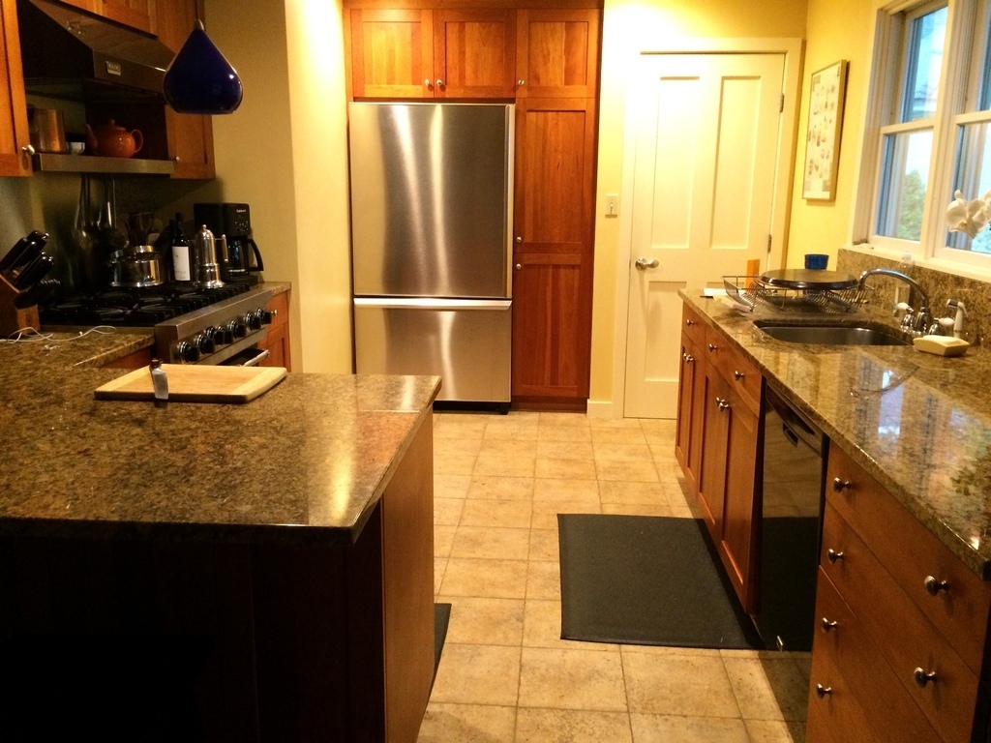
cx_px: 496
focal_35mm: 29
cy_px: 372
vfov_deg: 48.2
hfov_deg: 61.7
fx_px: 830
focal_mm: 4.15
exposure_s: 1/30
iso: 250
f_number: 2.2
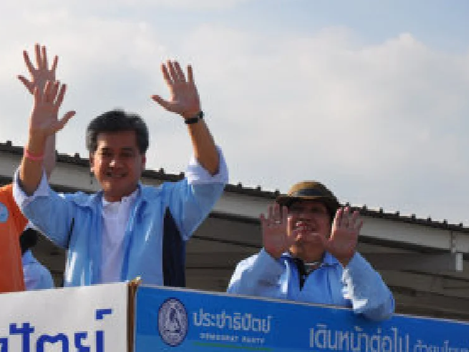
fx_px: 2141
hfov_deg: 12.5
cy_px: 171
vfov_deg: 9.4
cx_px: 102
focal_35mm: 158
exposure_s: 1/640
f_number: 6.3
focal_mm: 68
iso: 200
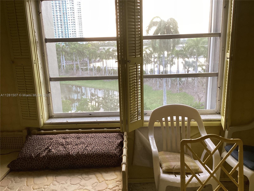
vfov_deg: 45.4
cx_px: 127
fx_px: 227
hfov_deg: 58.4
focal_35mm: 31
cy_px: 96
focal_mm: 3.3
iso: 64
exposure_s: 1/100
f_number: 2.4
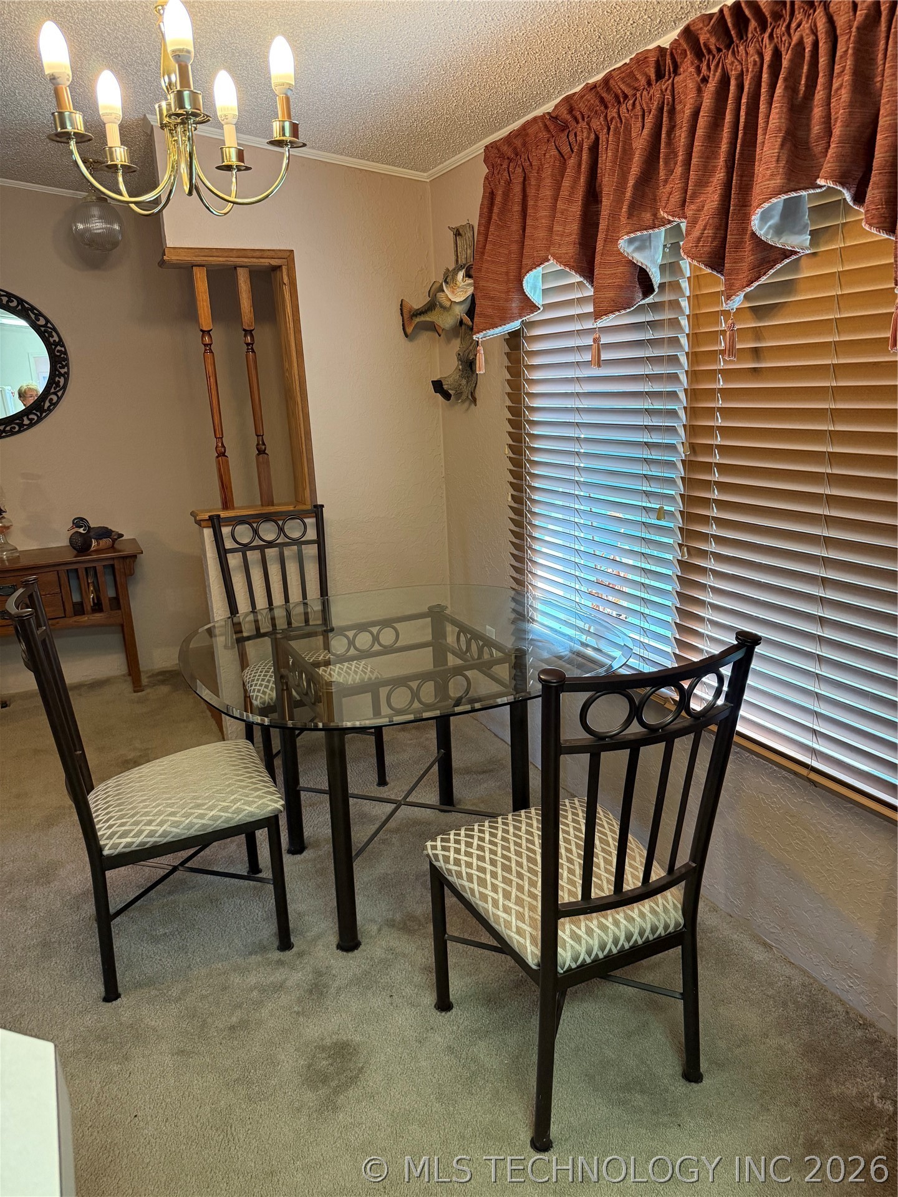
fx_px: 830
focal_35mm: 24
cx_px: 449
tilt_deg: -14.4
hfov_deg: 56.8
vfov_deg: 71.6
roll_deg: +2.1
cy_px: 598
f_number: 1.78
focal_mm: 6.76
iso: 400
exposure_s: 1/60
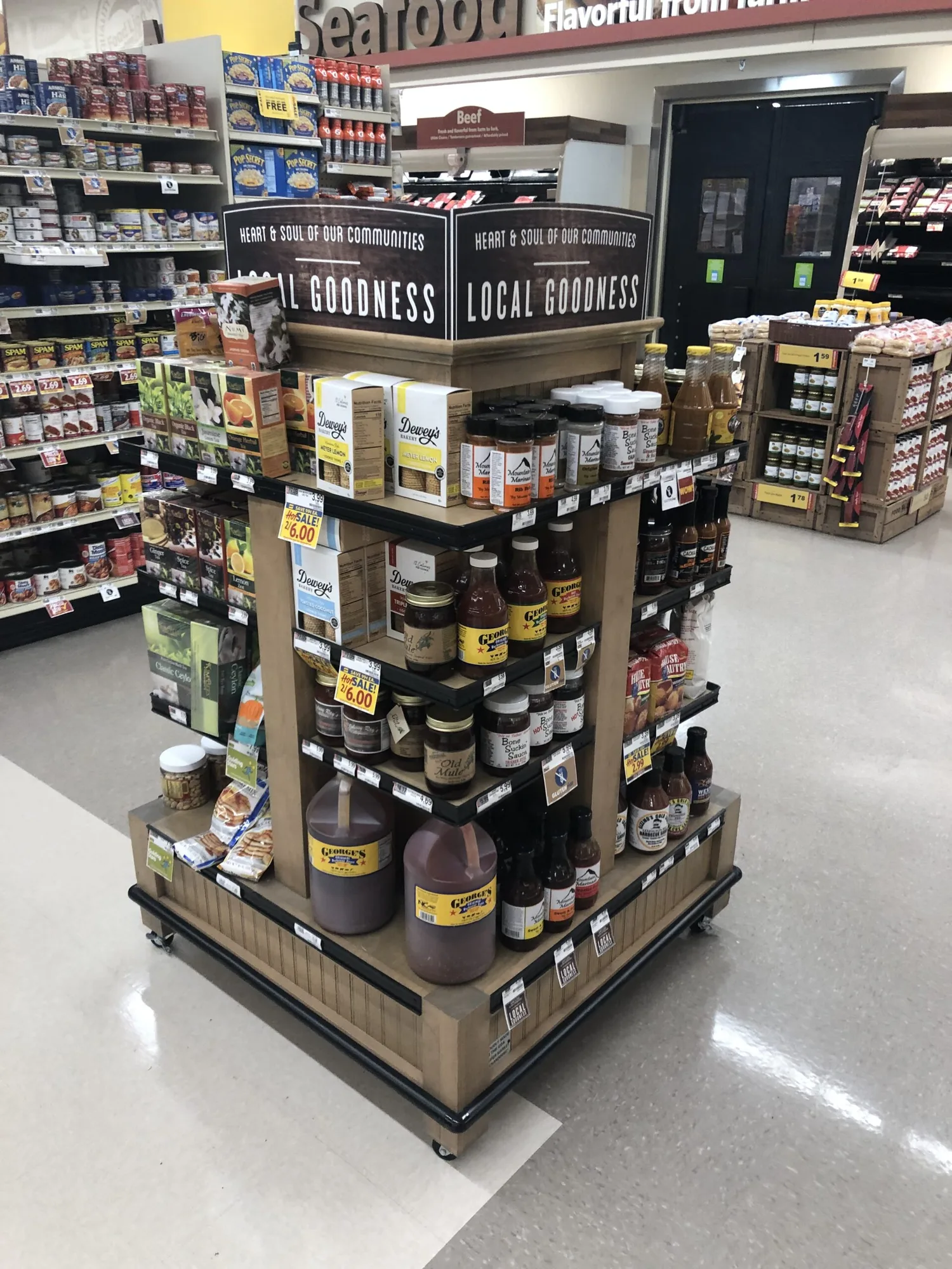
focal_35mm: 28
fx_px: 1027
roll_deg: +0.4
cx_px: 476
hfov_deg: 49.7
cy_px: 634
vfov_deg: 63.4
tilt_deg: -22.7
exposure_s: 1/30
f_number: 1.8
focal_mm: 4
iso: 40
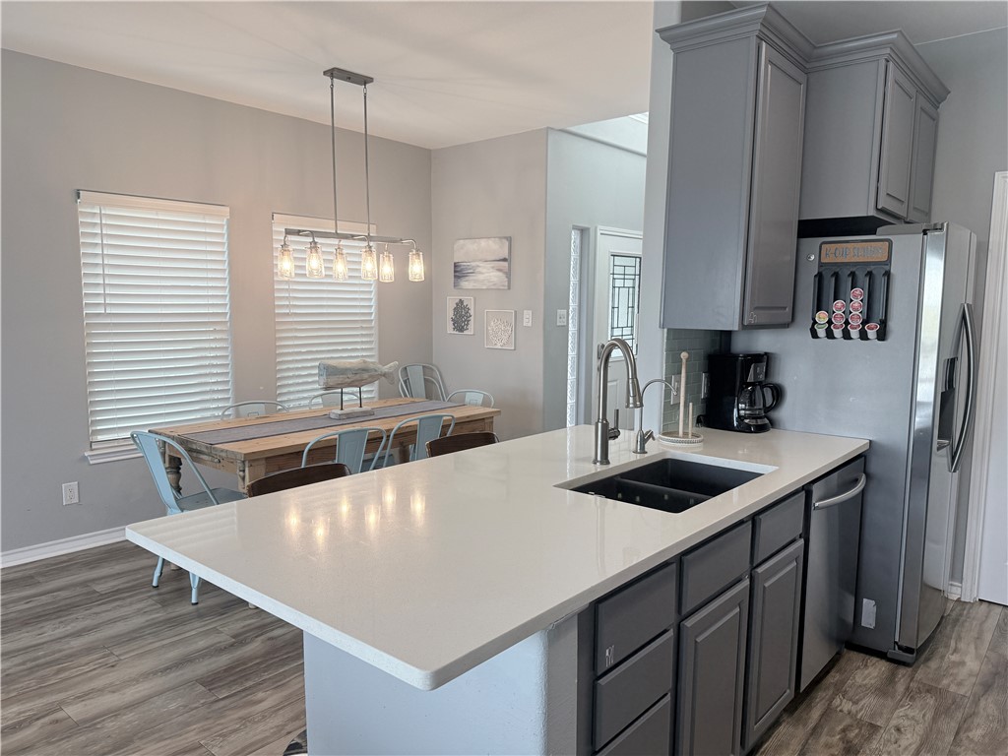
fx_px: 699
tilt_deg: -6.8
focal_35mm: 24
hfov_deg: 71.6
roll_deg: -0.5
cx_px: 504
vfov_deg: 56.8
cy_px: 378
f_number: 1.78
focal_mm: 6.76
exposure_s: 1/236
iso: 160
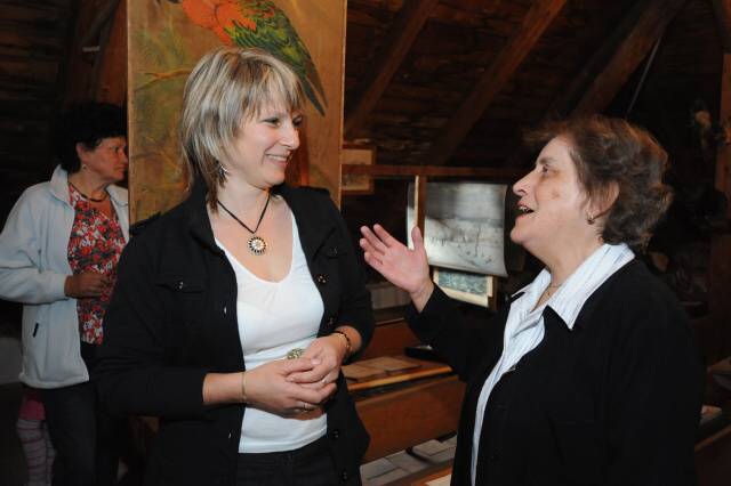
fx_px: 609
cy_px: 243
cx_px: 366
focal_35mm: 30
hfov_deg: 62.0
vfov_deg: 43.6
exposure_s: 1/30
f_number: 8
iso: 4000
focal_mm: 30
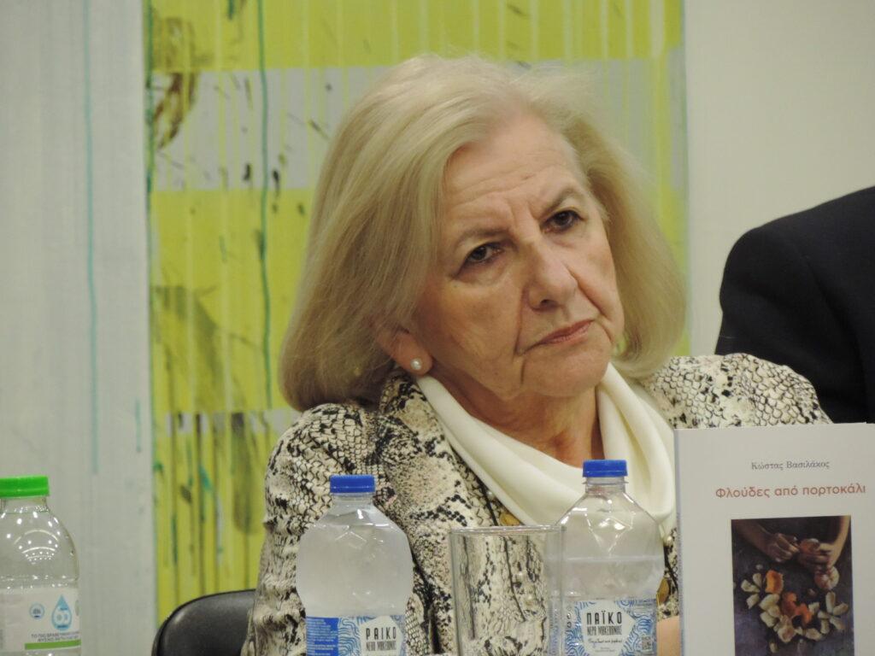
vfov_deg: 3.0
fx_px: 12639
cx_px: 438
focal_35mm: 500
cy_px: 328
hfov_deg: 4.0
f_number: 4.9
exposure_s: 1/40
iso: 800
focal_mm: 89.1
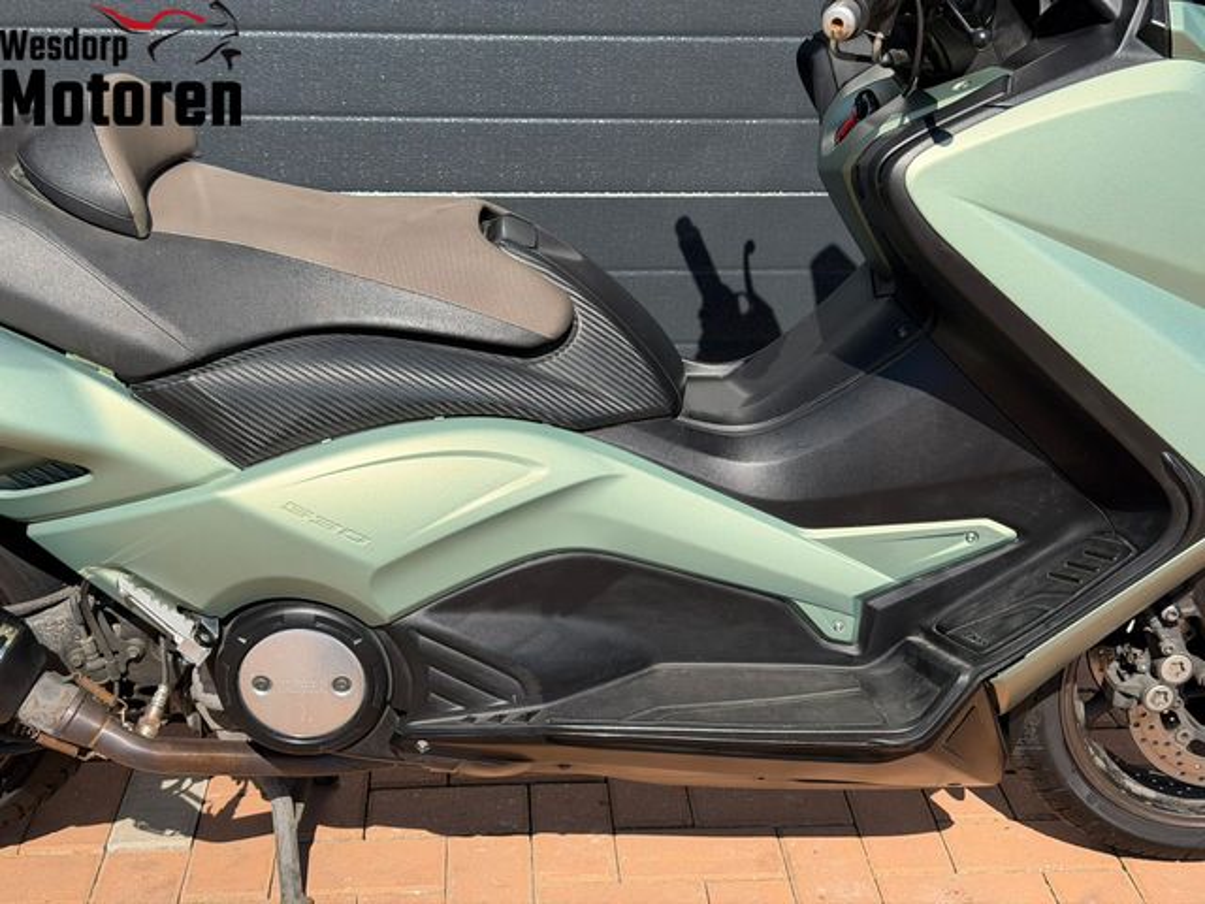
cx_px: 602
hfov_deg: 39.7
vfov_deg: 30.3
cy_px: 452
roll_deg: +0.5
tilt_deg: -21.4
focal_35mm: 48
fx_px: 1671
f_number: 1.78
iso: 100
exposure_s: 1/4587
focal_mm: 6.76
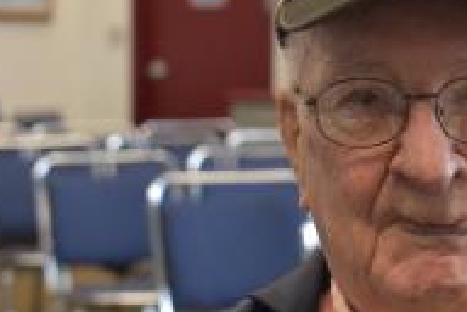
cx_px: 450
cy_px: 133
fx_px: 1621
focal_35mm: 125
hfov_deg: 16.1
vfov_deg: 11.0
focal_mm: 40
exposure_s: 1/60
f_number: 4
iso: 400
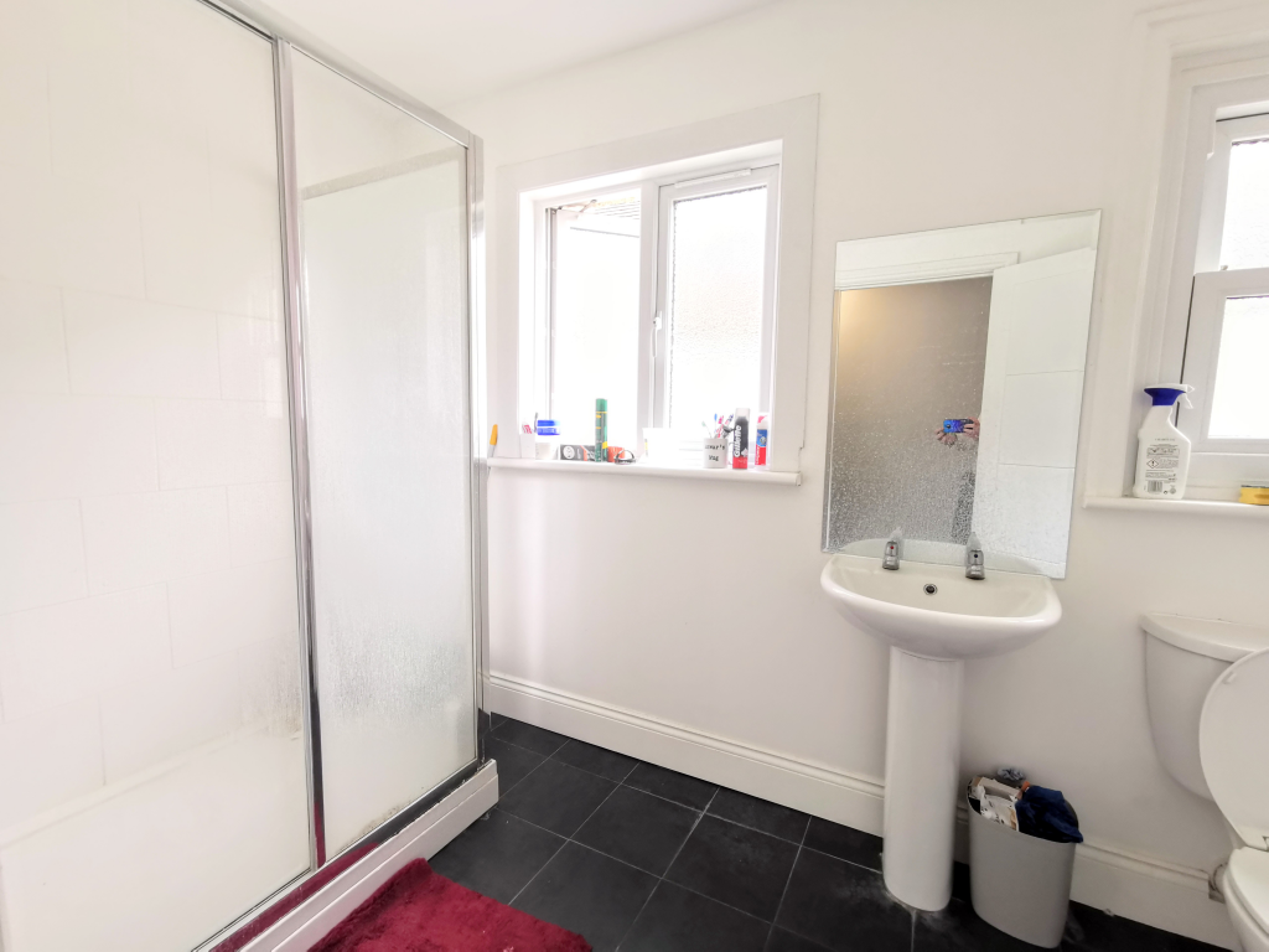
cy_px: 476
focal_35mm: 16
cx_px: 634
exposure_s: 1/100
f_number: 2.2
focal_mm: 2.35
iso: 160
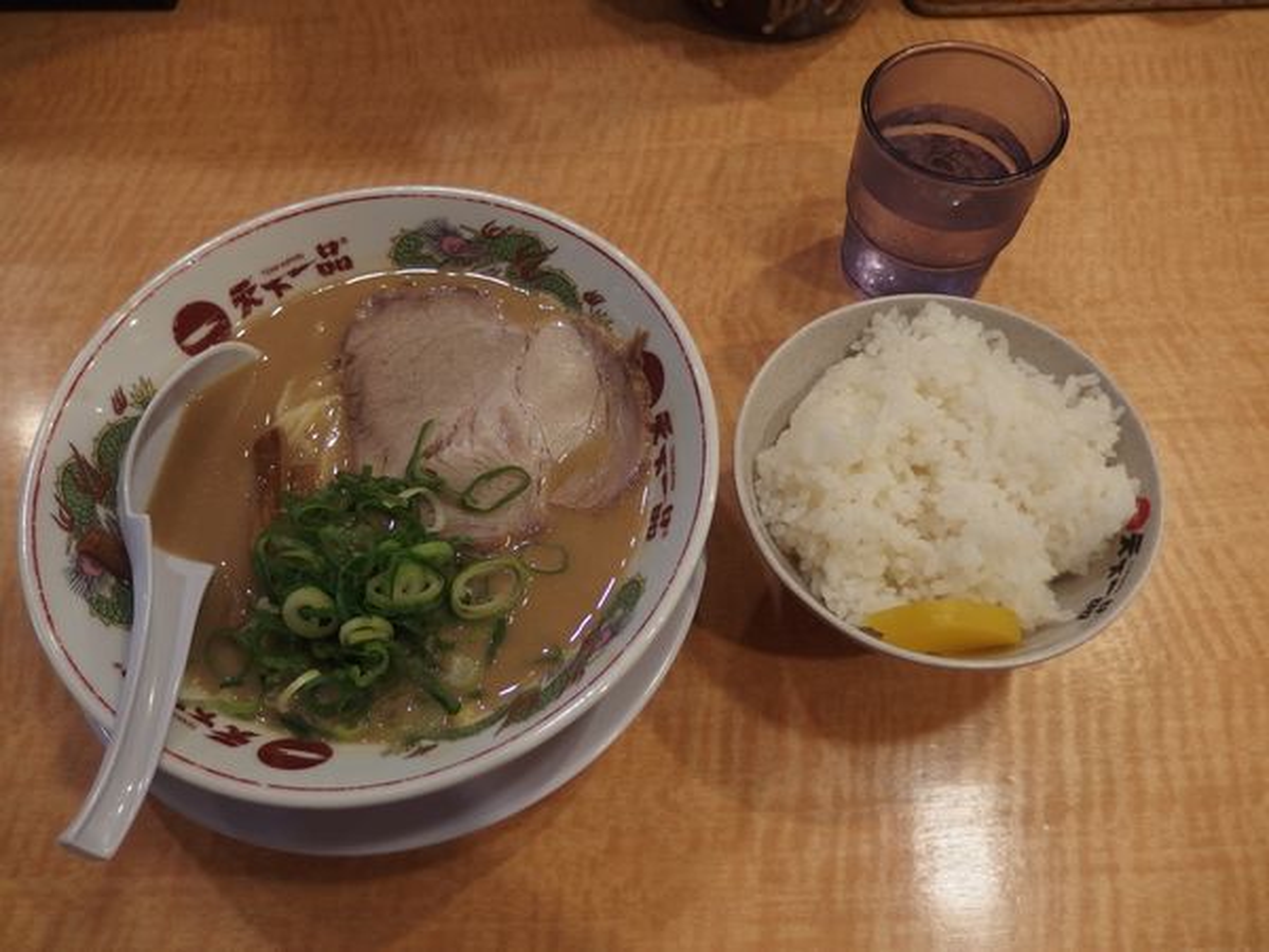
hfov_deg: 67.3
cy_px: 476
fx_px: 953
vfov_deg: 53.1
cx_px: 634
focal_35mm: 26
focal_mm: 4.7
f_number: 1.8
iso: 200
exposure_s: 1/60
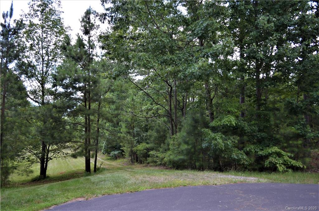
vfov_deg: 43.4
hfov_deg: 62.1
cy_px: 106
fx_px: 265
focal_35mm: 30
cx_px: 160
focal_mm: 20
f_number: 3.8
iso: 110
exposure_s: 1/200
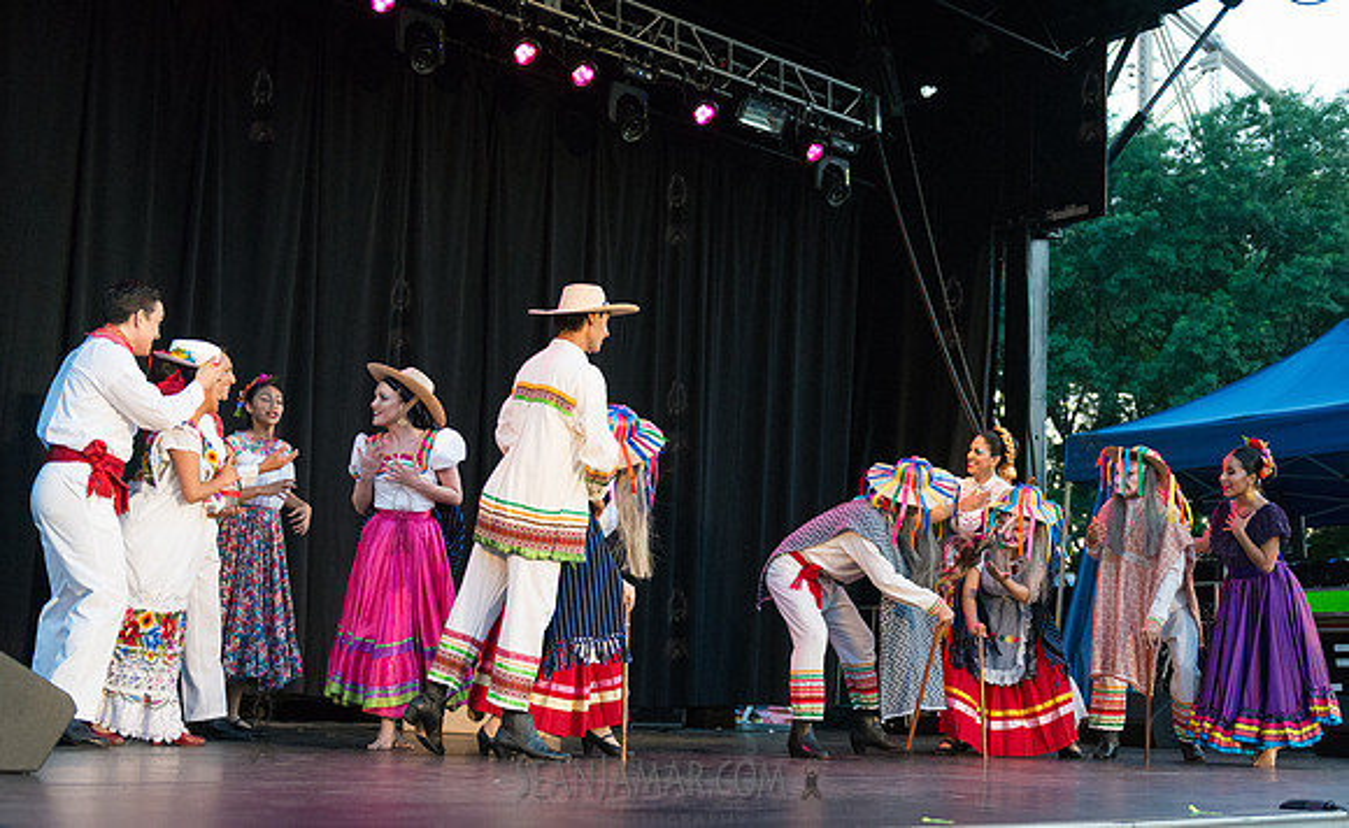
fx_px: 1610
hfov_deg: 45.5
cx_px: 697
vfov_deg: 28.8
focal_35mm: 44
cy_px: 509
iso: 4000
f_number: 2.8
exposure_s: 1/1250
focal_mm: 38
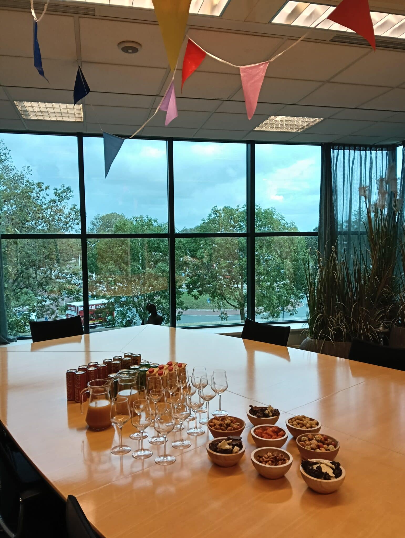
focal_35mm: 27
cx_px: 202
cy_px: 269
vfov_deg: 65.2
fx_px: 420
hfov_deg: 51.5
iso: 64
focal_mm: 3.98
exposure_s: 1/50
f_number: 1.8
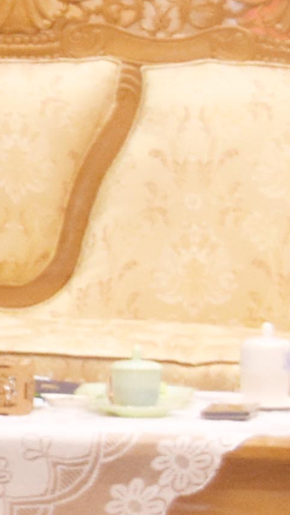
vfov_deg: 6.1
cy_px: 181
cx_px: -1242
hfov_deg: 3.2
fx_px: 4862
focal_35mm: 356
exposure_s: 1/50
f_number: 4.5
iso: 1000
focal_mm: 32
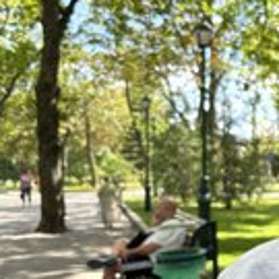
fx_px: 620
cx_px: 368
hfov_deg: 22.5
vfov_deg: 25.4
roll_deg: +1.7
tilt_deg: +1.3
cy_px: 151
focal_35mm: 68
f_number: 1.6
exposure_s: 1/247
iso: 50
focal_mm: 5.96
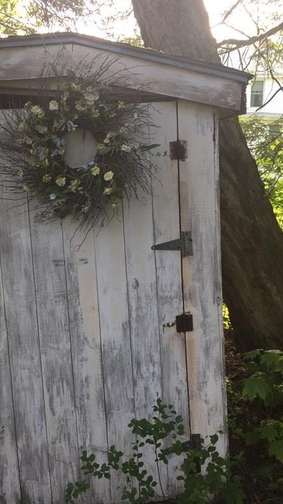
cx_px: 90
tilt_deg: -7.8
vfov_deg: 47.4
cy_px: 248
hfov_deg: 27.5
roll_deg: +0.5
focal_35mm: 43
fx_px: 574
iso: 32
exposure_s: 1/60
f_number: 2.2
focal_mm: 4.15
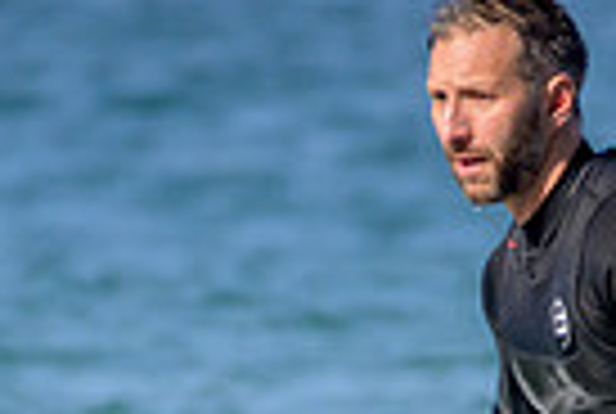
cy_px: 797
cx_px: 315
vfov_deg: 0.3
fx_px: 78179
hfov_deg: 0.5
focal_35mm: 4559
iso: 1000
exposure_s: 1/2000
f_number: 11
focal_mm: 1000
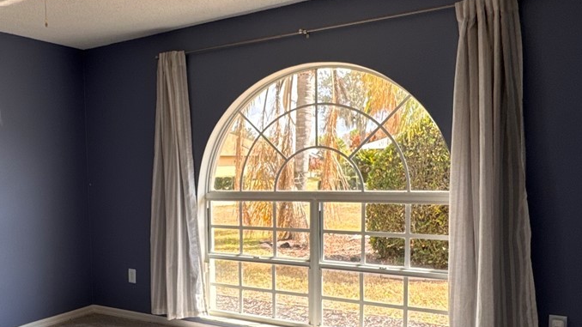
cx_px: 172
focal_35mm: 36
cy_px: 221
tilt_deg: -5.4
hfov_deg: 53.6
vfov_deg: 32.5
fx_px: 555
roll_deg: +1.4
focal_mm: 2.22
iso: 40
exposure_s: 1/313
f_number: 2.2
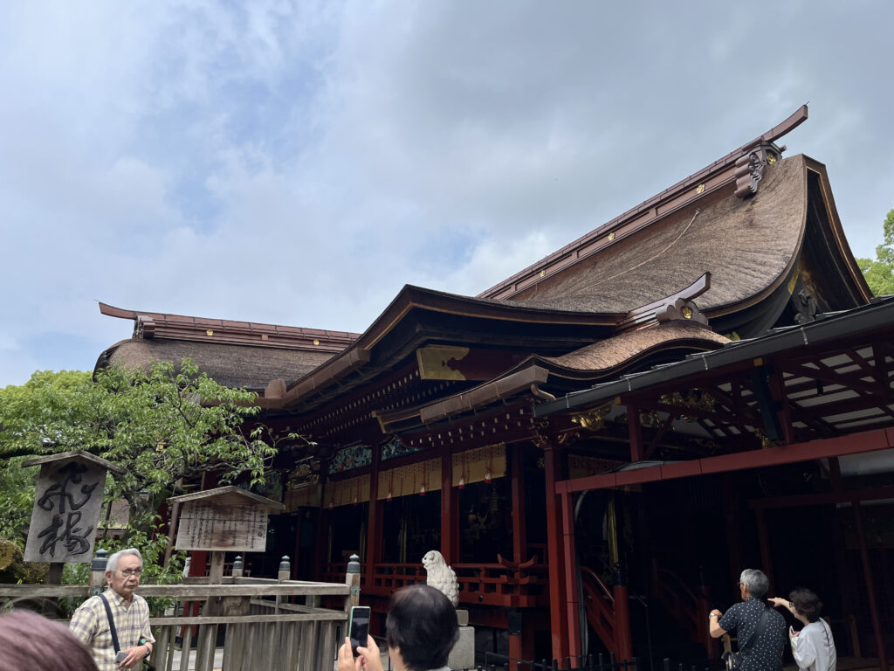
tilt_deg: +18.0
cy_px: 336
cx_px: 447
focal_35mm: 26
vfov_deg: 53.1
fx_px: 671
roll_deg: +1.1
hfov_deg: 67.3
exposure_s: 1/4149
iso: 50
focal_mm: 5.1
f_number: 1.6
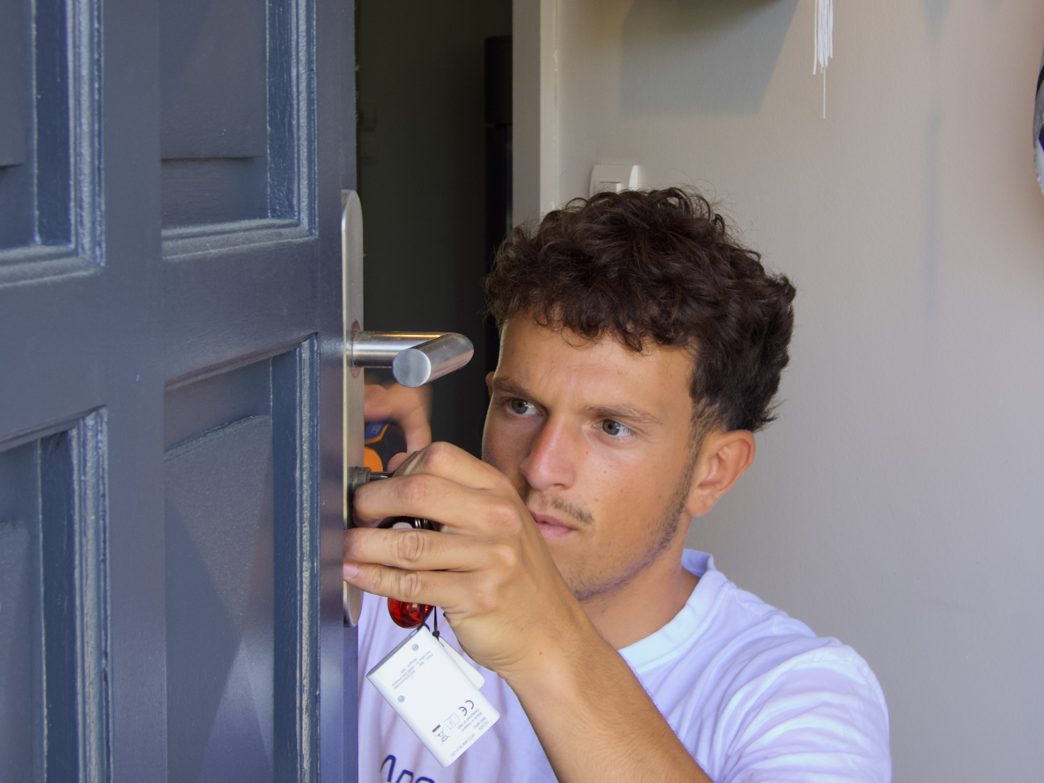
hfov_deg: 24.1
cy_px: 392
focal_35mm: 81
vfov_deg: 18.2
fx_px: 2443
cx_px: 522
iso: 100
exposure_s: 1/20
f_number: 4.5
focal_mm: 14.5
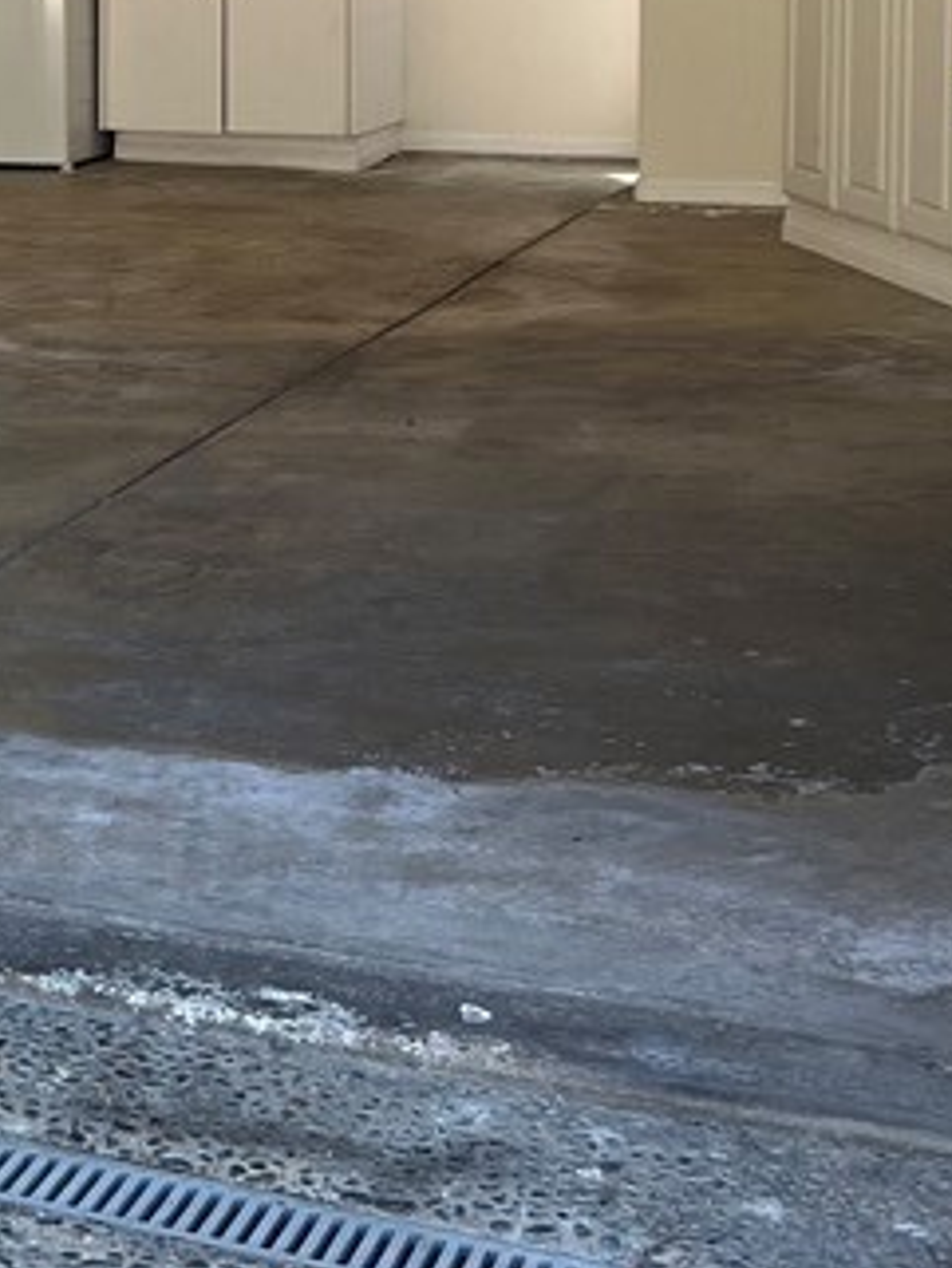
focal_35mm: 83
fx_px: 3042
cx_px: -474
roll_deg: +1.3
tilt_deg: -2.6
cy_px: 67
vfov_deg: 22.8
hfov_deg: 16.3
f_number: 1.5
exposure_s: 1/288
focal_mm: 5.7
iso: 40
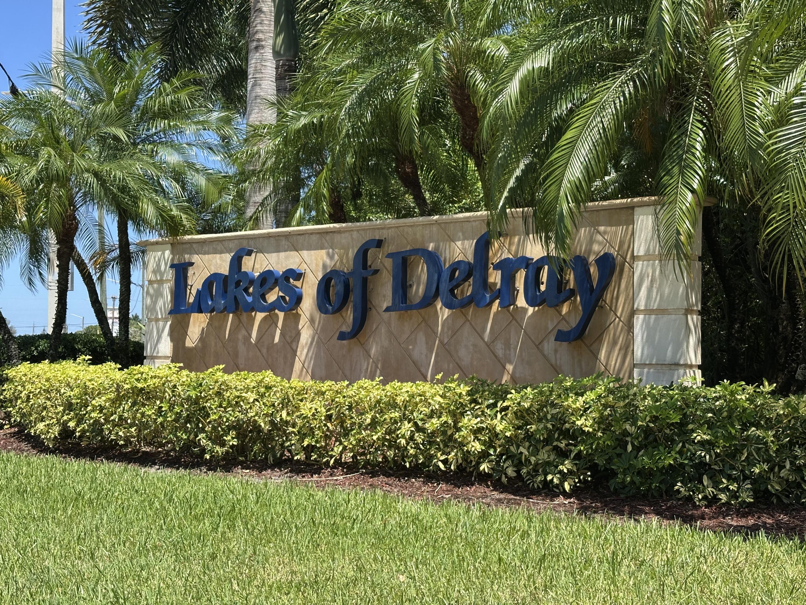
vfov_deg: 30.3
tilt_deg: +2.4
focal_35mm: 48
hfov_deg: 39.7
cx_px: 403
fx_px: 1118
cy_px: 302
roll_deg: -0.8
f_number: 1.78
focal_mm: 6.86
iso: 64
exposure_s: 1/1815
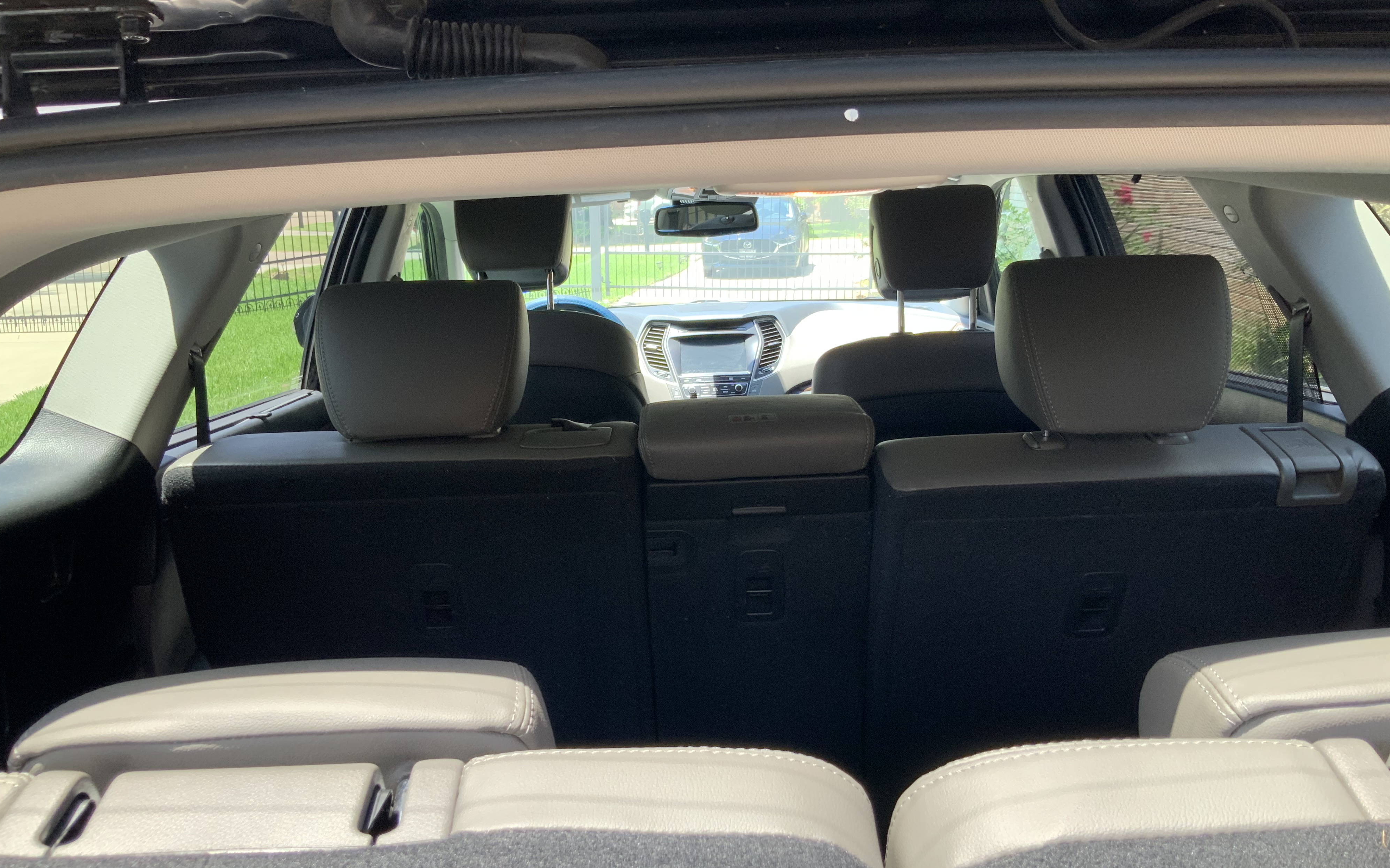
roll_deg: +0.6
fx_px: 1174
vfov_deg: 40.6
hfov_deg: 61.2
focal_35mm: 31
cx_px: 696
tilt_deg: -14.5
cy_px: 469
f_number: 1.8
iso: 40
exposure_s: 1/122
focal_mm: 3
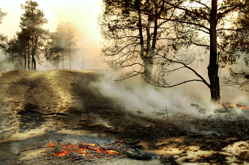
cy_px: 82
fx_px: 321
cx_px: 124
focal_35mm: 46
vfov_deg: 28.9
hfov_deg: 42.4
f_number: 5.6
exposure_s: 1/160
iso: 200
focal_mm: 31
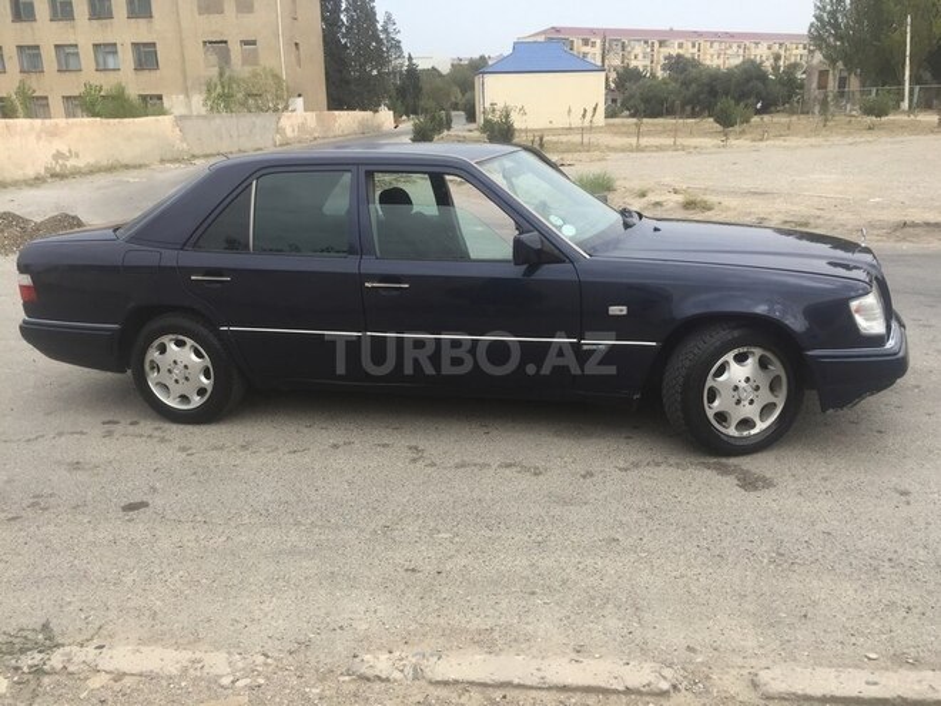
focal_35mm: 29
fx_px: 788
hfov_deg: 61.7
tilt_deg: -14.2
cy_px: 353
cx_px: 470
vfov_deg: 48.2
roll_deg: +0.2
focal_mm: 4.15
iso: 32
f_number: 2.2
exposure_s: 1/1068
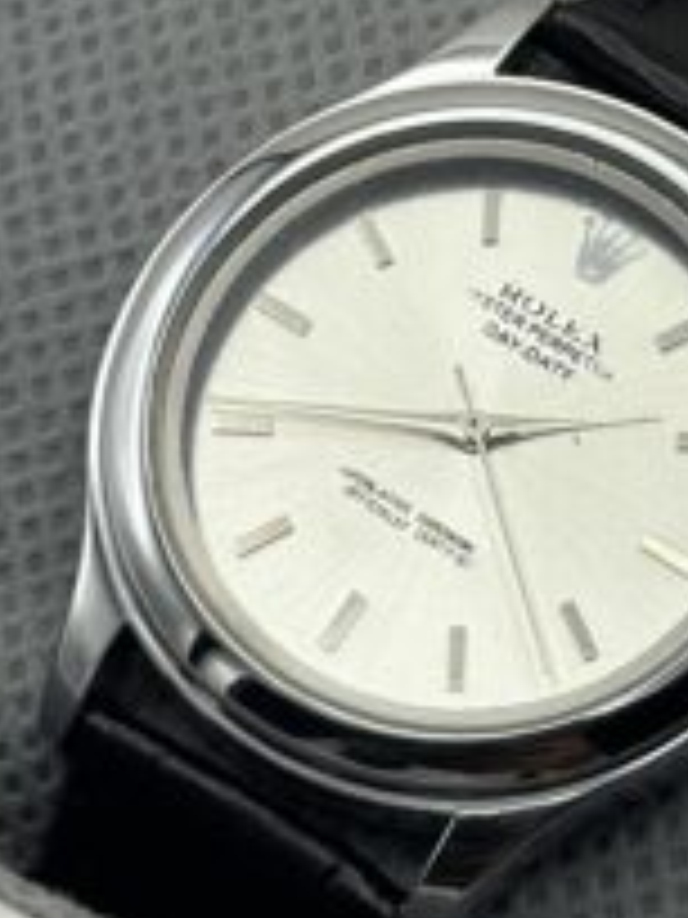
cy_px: 302
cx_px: 769
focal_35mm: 188
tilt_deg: -52.7
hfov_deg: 7.8
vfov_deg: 10.5
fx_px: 4982
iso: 80
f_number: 1.78
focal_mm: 6.86
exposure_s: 1/1120
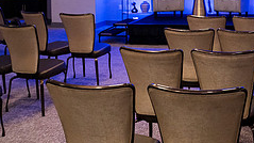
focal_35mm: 61
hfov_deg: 33.0
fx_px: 411
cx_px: 219
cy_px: -38
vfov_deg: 18.4
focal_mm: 24
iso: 3600
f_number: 4
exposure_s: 1/200
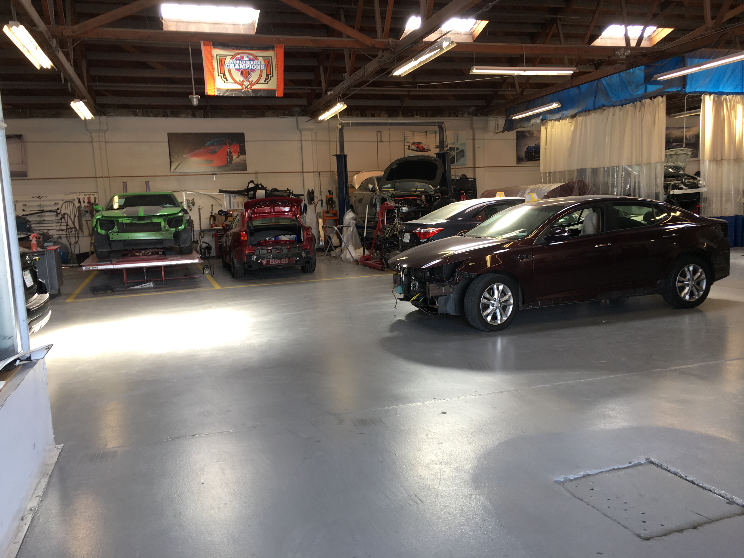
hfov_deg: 61.7
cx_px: 372
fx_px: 623
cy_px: 279
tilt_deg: -5.5
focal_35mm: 29
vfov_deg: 48.2
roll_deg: +2.3
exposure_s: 1/30
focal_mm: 4.15
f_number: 2.2
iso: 25
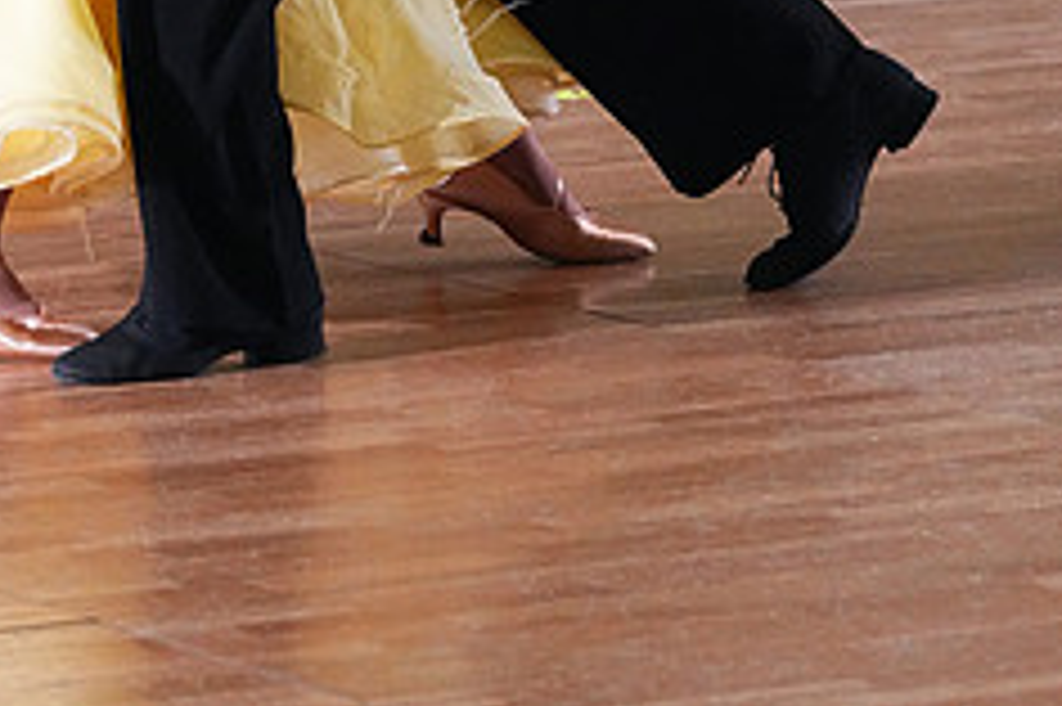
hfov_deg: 5.4
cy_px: -585
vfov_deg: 3.6
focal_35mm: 384
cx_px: 344
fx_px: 11320
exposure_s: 1/400
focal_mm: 156
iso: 10000
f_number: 5.6
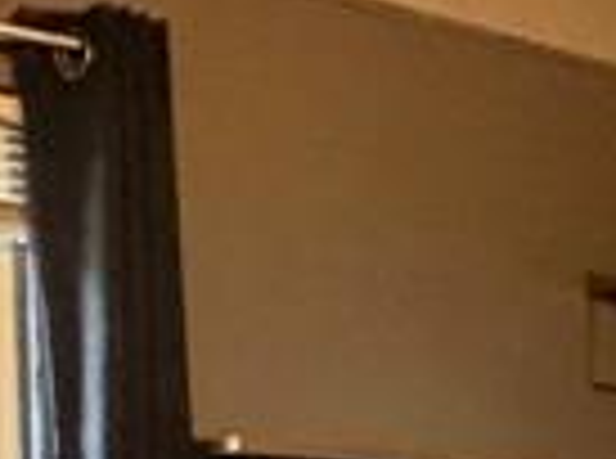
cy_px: 990
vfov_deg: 12.1
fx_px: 1864
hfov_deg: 17.7
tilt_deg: -10.2
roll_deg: -2.8
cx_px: 773
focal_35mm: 105
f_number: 2.2
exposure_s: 1/60
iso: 800
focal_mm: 2.22
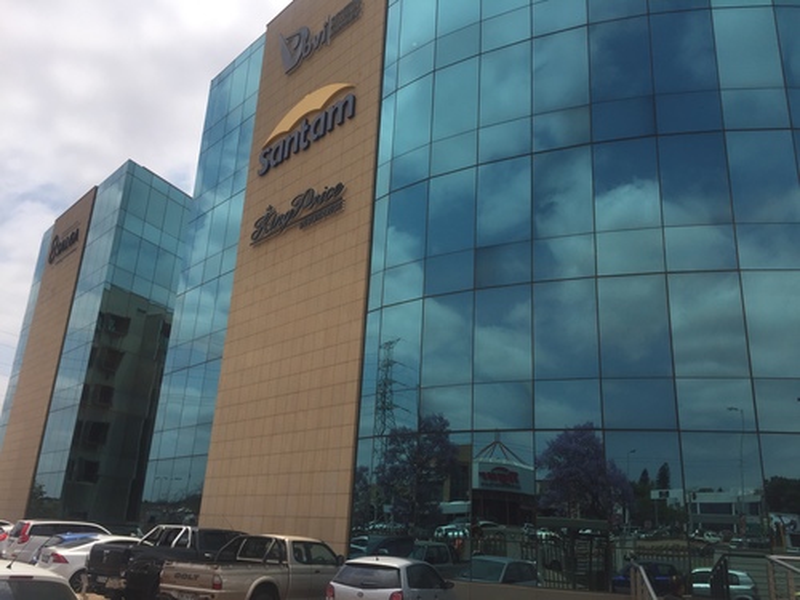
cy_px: 300
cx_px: 400
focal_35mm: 29
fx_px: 670
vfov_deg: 48.2
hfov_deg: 61.7
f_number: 2.2
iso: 32
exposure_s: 1/3968
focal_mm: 4.15
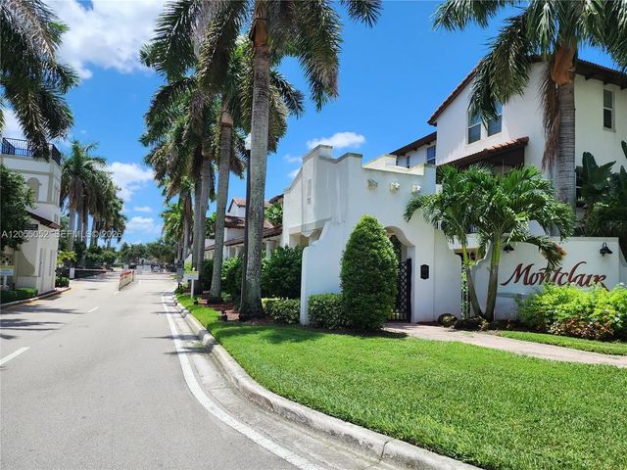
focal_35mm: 23
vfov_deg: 58.9
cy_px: 235
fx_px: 417
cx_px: 314
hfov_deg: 73.9
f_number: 1.8
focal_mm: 6.4
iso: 12
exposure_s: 1/1114
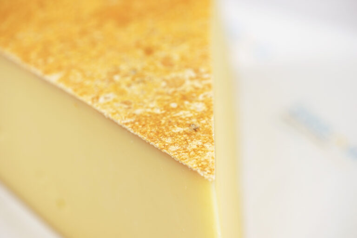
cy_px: 119
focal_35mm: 90
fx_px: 892
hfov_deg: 22.6
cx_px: 178
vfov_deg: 15.2
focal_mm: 90
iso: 100
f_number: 4.5
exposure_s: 1/100
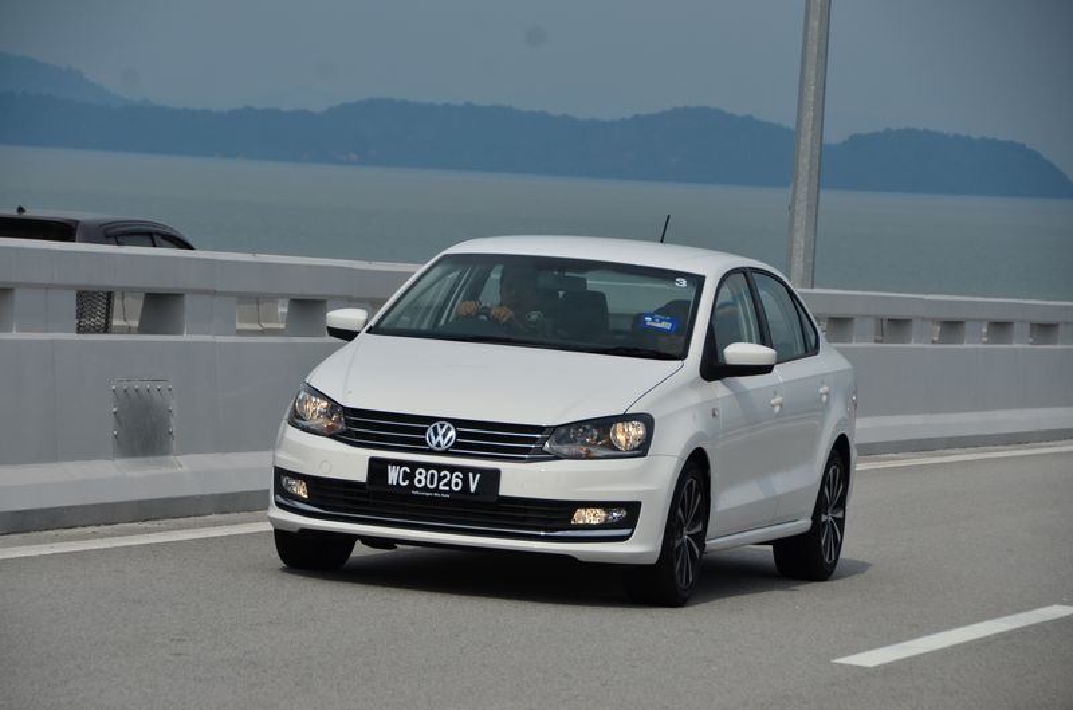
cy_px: 355
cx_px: 536
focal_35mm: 180
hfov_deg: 11.5
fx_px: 5351
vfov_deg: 7.6
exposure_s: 1/3200
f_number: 7.1
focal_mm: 120
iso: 200
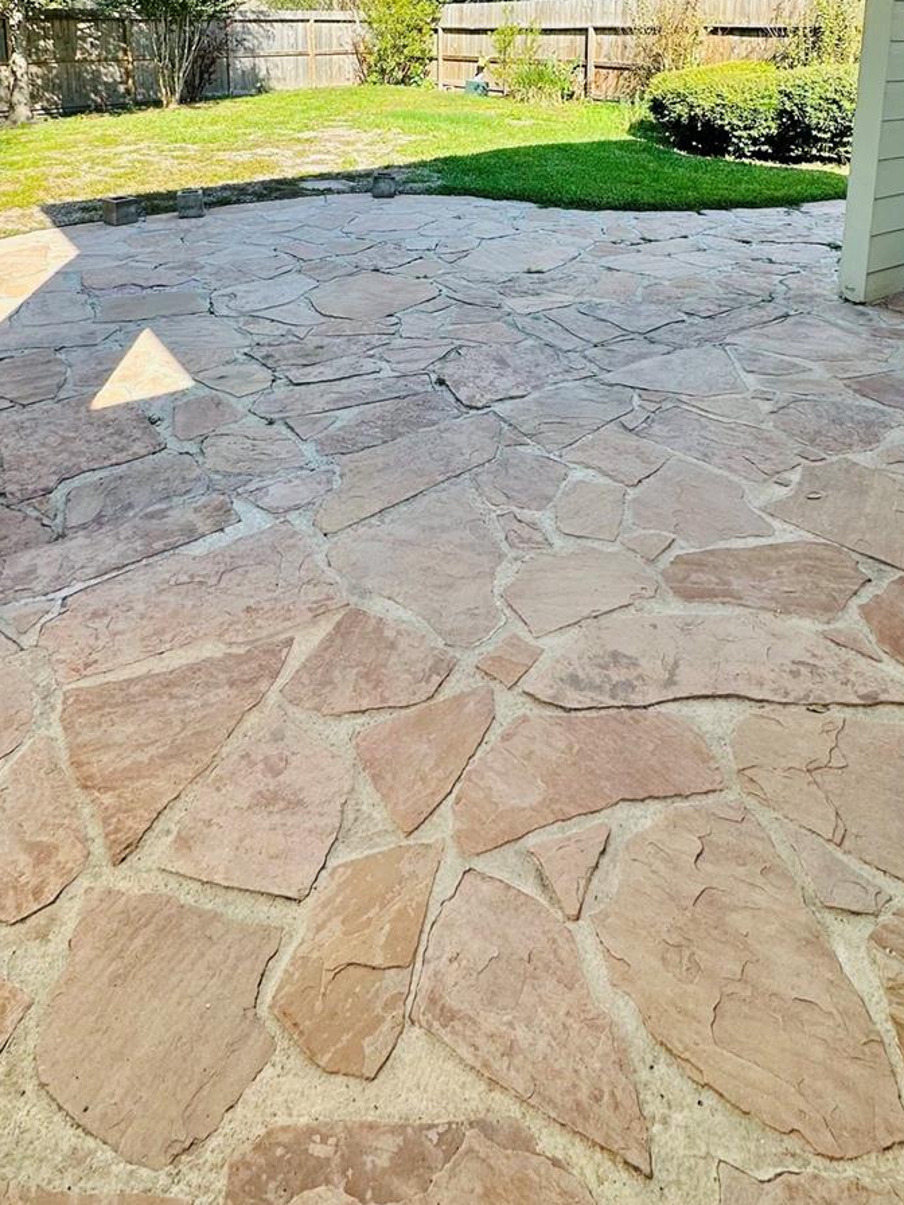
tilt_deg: -9.5
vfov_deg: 63.2
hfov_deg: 56.8
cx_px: 426
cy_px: 186
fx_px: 836
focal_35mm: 24
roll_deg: +0.0
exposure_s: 1/622
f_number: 2.2
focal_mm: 2.22
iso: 40
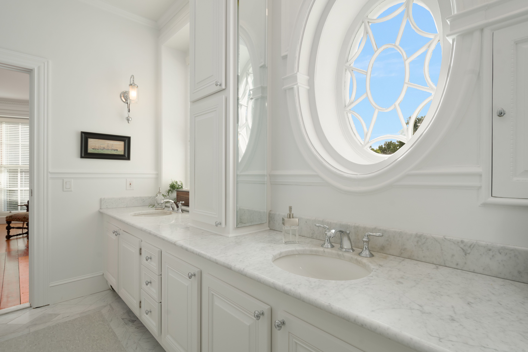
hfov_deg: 95.0
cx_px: 264
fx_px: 242
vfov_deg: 72.1
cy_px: 176
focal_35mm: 16
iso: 400
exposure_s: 1/200
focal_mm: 11
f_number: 10
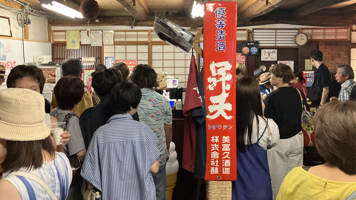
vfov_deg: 36.3
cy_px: 68
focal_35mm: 32
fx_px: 302
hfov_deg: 61.0
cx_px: 179
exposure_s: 1/60
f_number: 1.8
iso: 200
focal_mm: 3.99
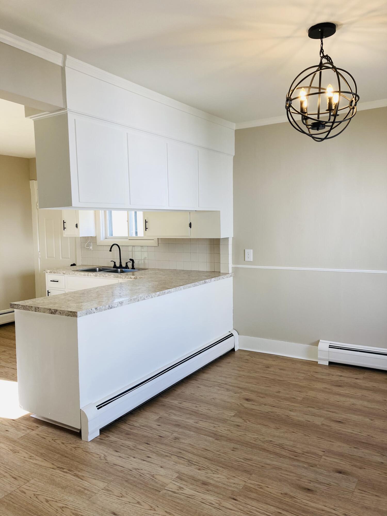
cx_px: 194
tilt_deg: -3.6
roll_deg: -0.1
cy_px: 258
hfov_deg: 49.7
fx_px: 417
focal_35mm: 28
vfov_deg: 63.4
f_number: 1.8
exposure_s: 1/120
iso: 32
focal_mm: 3.99
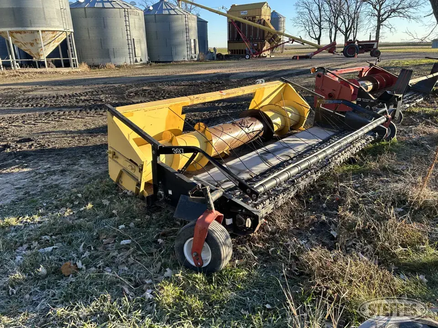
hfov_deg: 67.3
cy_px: 164
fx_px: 329
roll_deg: +2.3
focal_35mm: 26
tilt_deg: -18.1
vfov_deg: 53.1
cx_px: 219
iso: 50
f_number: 1.5
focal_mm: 5.7
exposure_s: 1/678
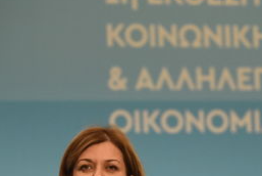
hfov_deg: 6.7
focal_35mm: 306
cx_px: 157
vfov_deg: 4.5
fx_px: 2229
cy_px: 159
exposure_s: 1/500
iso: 4000
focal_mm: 125
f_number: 3.2
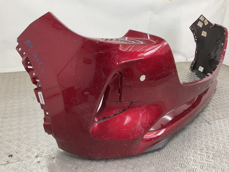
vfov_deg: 48.2
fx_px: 192
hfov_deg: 61.7
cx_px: 114
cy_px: 86
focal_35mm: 29
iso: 40
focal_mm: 3
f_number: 1.8
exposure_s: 1/120
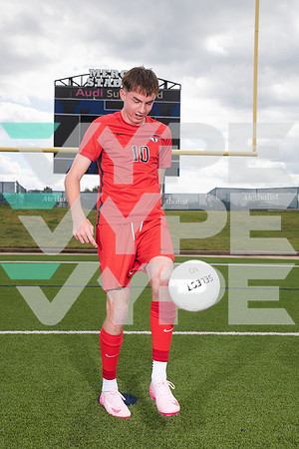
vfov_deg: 44.5
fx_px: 548
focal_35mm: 44
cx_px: 150
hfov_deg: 30.5
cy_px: 224
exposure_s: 1/400
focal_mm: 44
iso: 125
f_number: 7.1
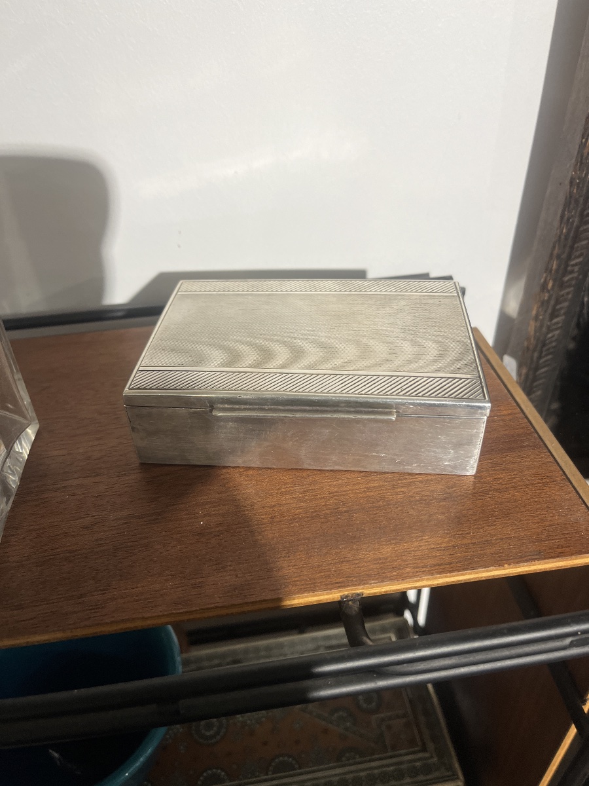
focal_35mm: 26
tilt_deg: -37.8
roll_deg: +3.4
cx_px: 294
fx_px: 590
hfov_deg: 53.1
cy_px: 393
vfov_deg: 67.3
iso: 100
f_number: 1.6
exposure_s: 1/100
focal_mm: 5.1
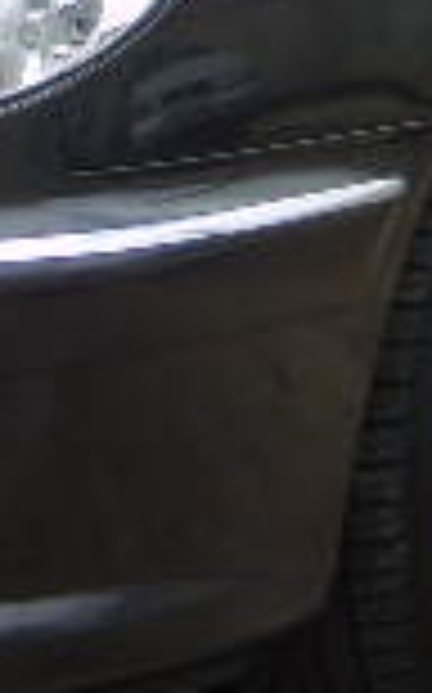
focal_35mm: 154
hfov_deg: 8.4
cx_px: -90
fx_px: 2906
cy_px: 45
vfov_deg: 13.5
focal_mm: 5.8
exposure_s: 1/350
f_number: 2.8
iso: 50
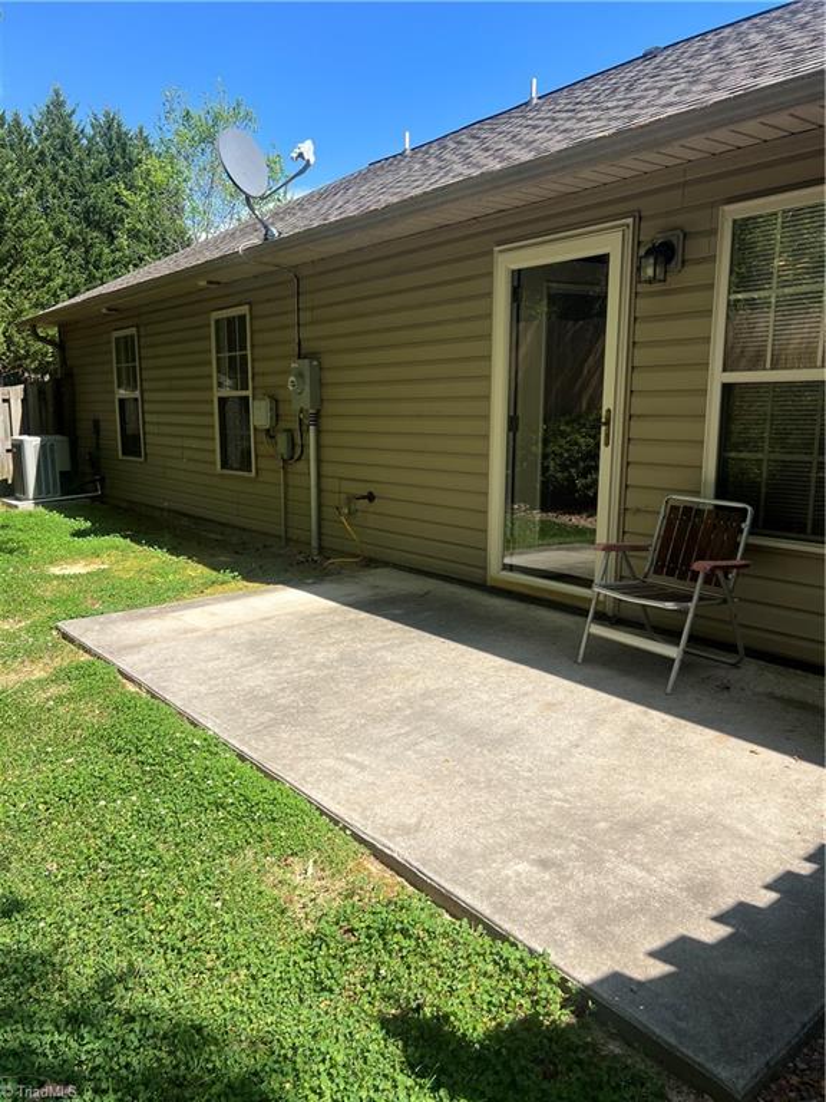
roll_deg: -0.3
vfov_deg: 67.3
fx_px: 827
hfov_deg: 53.1
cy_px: 551
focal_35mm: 26
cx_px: 413
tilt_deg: -9.3
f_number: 1.5
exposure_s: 1/2457
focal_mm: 5.7
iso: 50
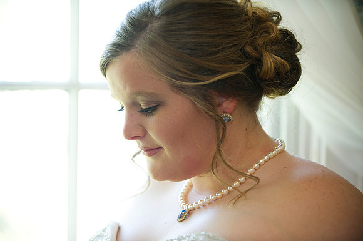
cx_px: 182
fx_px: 1028
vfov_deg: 13.4
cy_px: 120
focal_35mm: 102
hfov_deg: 20.0
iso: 1600
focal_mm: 102
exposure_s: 1/200
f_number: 2.8
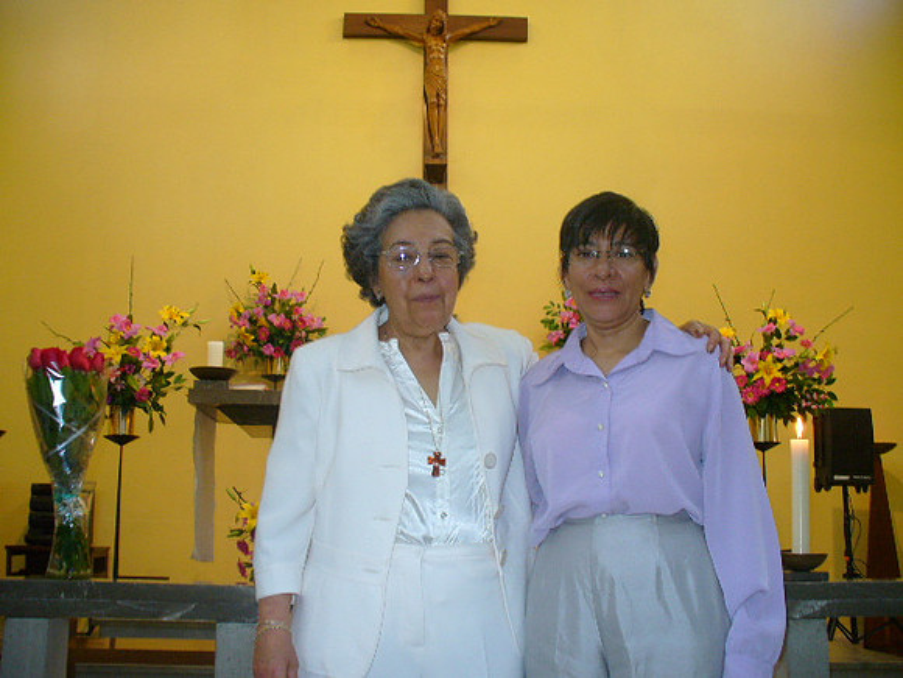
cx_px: 452
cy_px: 339
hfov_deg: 50.1
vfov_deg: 38.7
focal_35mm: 37
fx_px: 965
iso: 100
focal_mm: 6.1
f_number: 2.8
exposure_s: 1/8
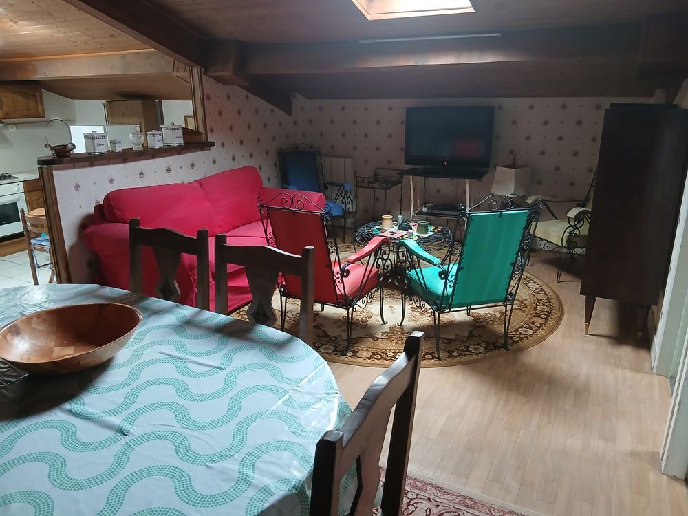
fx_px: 517
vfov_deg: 53.1
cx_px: 344
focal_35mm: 26
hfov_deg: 67.3
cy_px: 258
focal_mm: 3.98
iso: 250
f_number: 1.8
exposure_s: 1/25
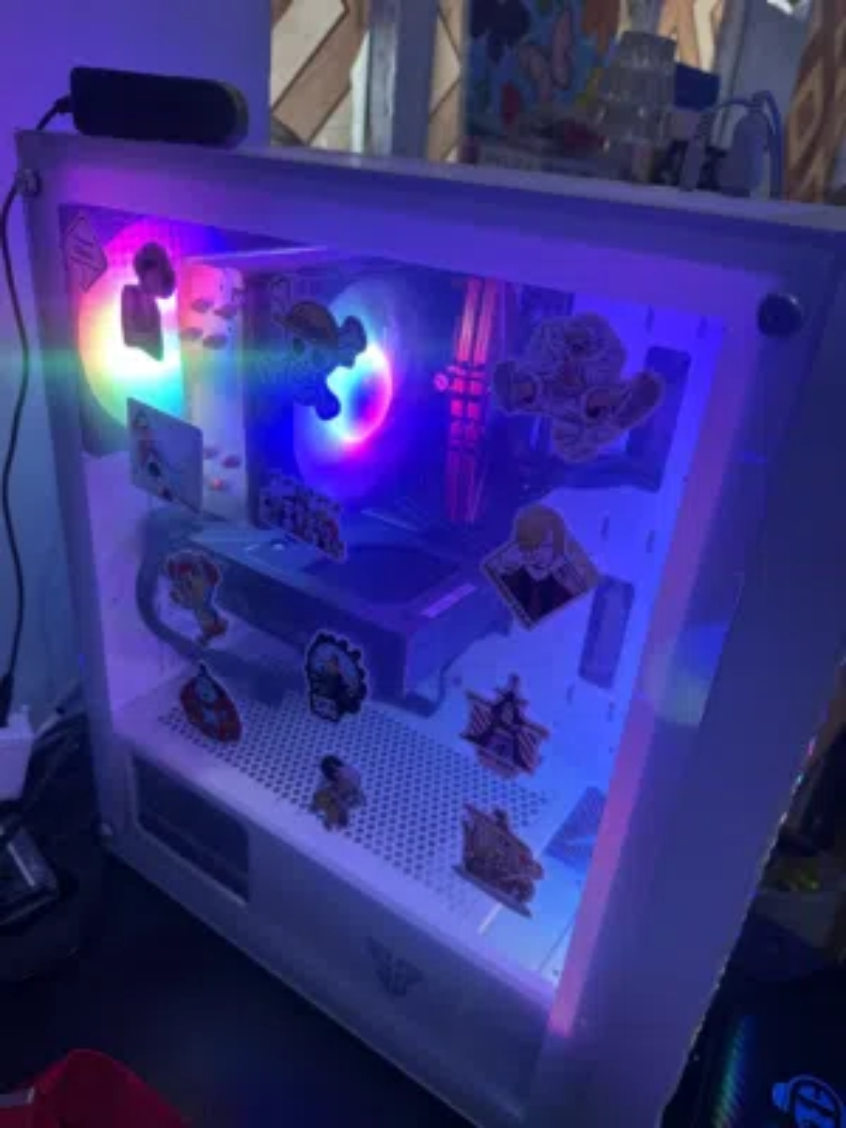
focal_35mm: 24
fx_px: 782
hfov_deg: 56.8
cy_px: 564
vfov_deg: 71.6
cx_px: 423
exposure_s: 1/51
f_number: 1.78
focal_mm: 6.86
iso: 400
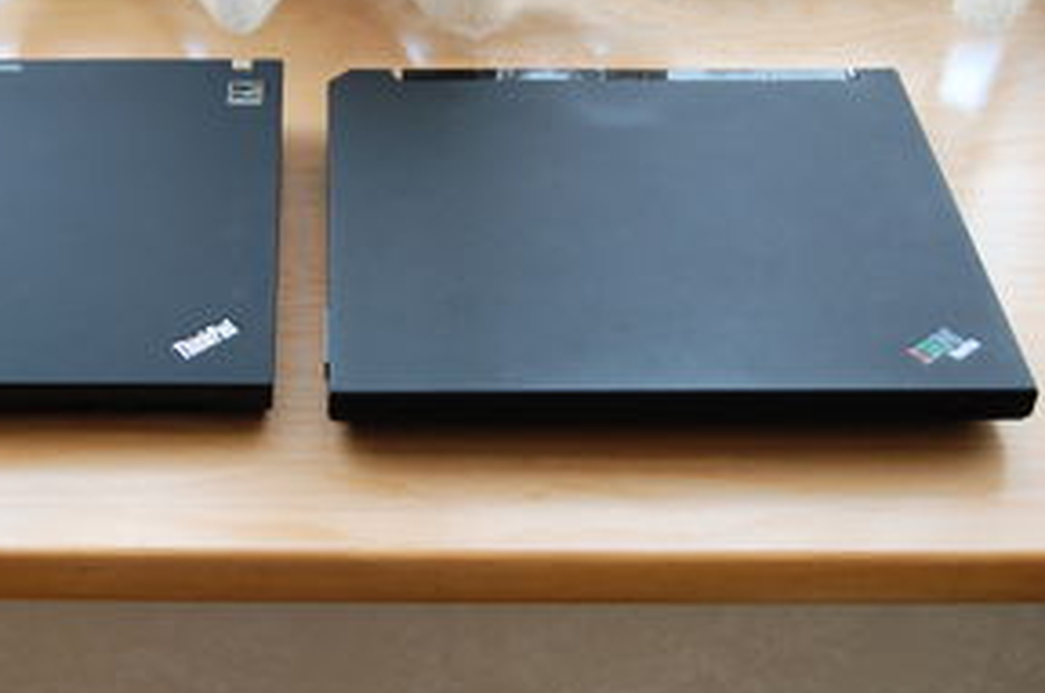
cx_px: 290
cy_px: 274
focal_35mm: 60
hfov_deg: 32.9
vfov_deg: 22.5
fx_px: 1739
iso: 400
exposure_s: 1/50
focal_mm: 24
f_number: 4
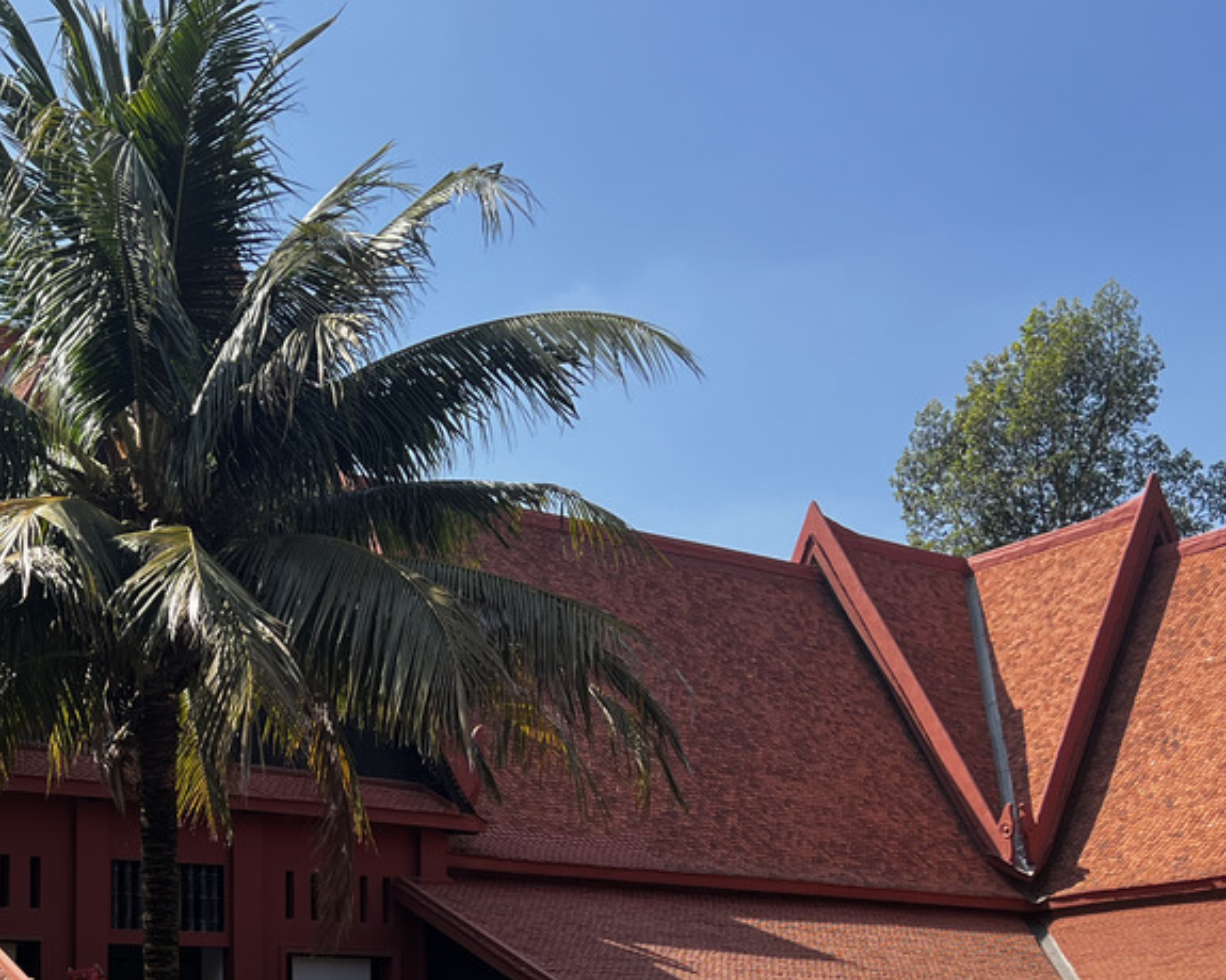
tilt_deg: +7.6
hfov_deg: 34.9
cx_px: 384
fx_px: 1923
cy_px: 859
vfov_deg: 27.7
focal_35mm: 53
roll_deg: +1.0
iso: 50
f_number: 1.5
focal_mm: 5.7
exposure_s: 1/2123
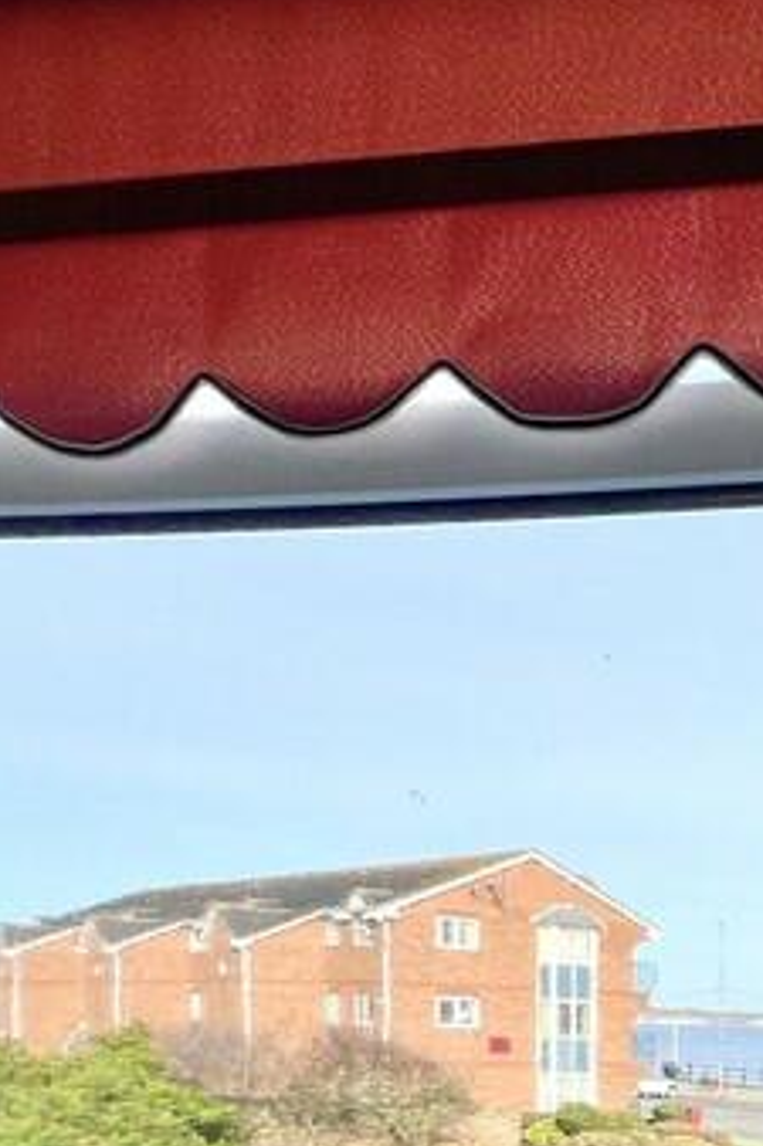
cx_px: 1234
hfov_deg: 23.5
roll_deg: -1.9
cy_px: 1115
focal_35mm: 41
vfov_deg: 41.9
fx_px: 1305
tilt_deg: -3.4
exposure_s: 1/1143
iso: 32
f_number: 1.8
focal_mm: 1.57
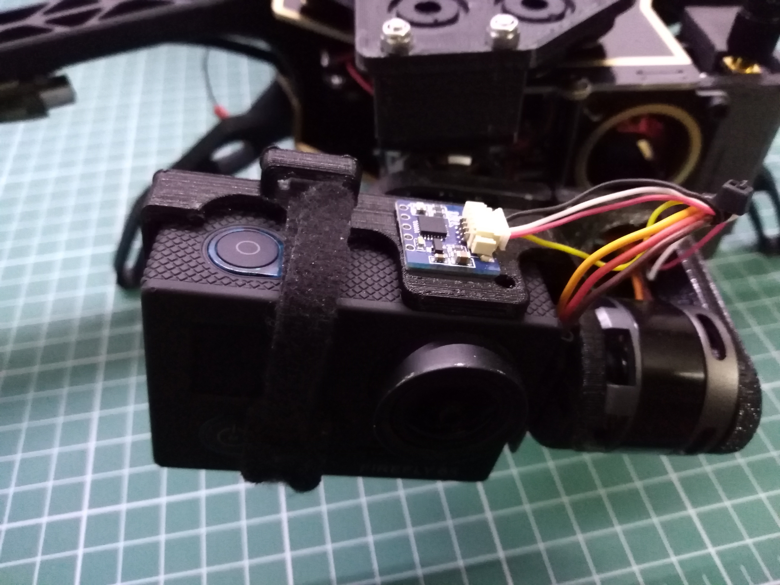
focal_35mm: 26
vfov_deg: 53.1
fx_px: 586
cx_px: 390
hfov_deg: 67.3
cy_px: 292
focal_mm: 3.54
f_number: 2
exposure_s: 1/12.5
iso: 2191
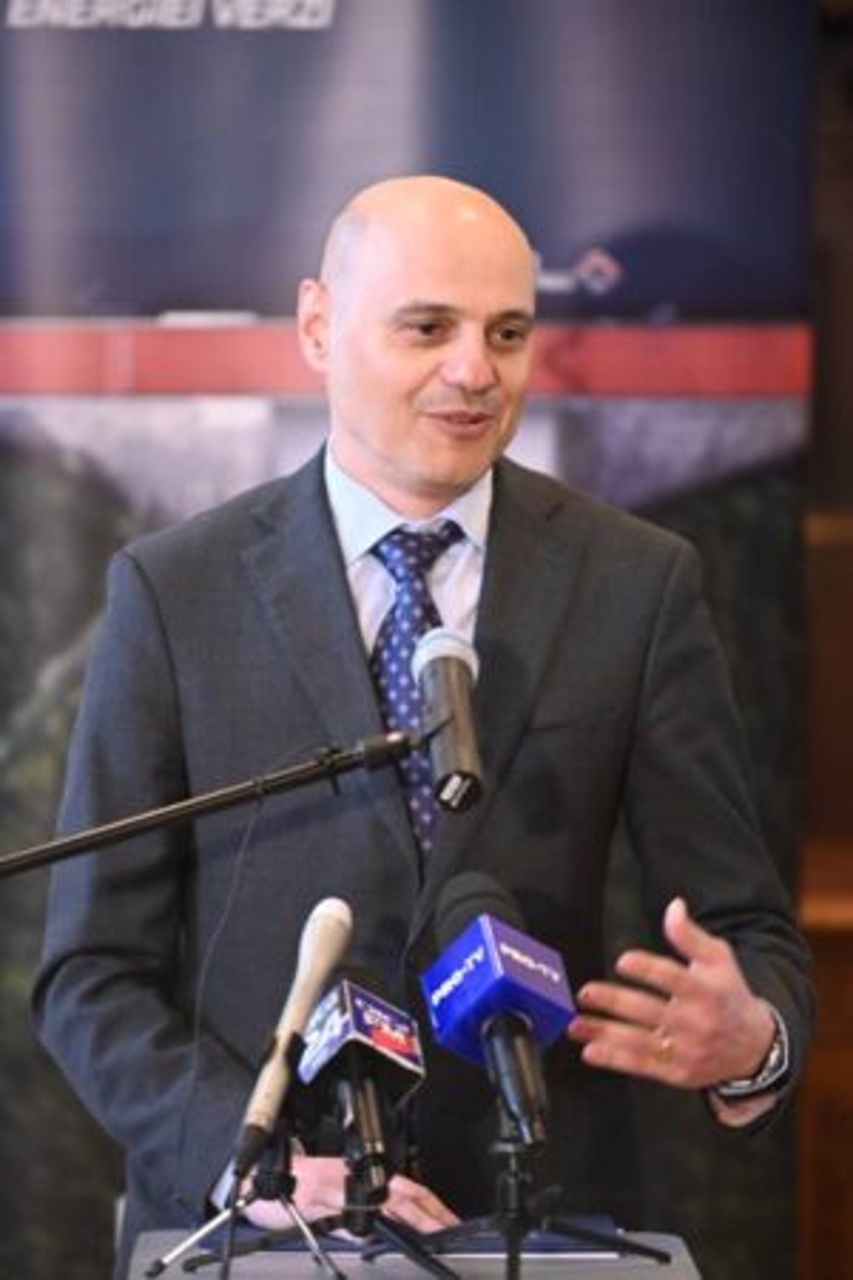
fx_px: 7108
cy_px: 640
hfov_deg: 6.9
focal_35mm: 200
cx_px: 426
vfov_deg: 10.3
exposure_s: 1/160
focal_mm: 200
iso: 5000
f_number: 3.2
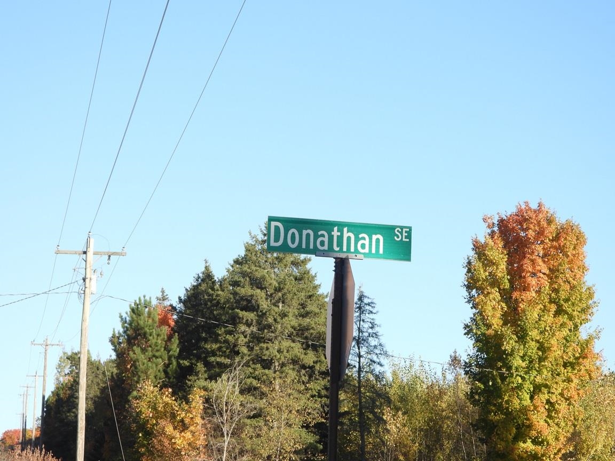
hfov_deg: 17.1
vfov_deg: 12.9
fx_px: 2043
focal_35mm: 115
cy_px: 230
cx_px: 308
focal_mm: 20.7
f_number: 4
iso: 100
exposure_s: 1/400
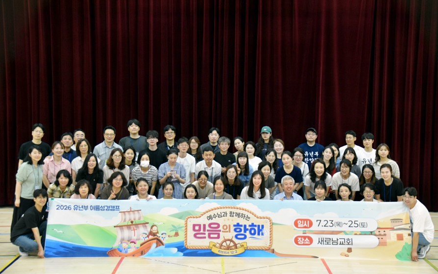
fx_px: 848
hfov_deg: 29.0
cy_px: 147
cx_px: 221
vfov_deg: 18.3
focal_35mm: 71
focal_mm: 46
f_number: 4.8
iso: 1800
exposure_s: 1/60
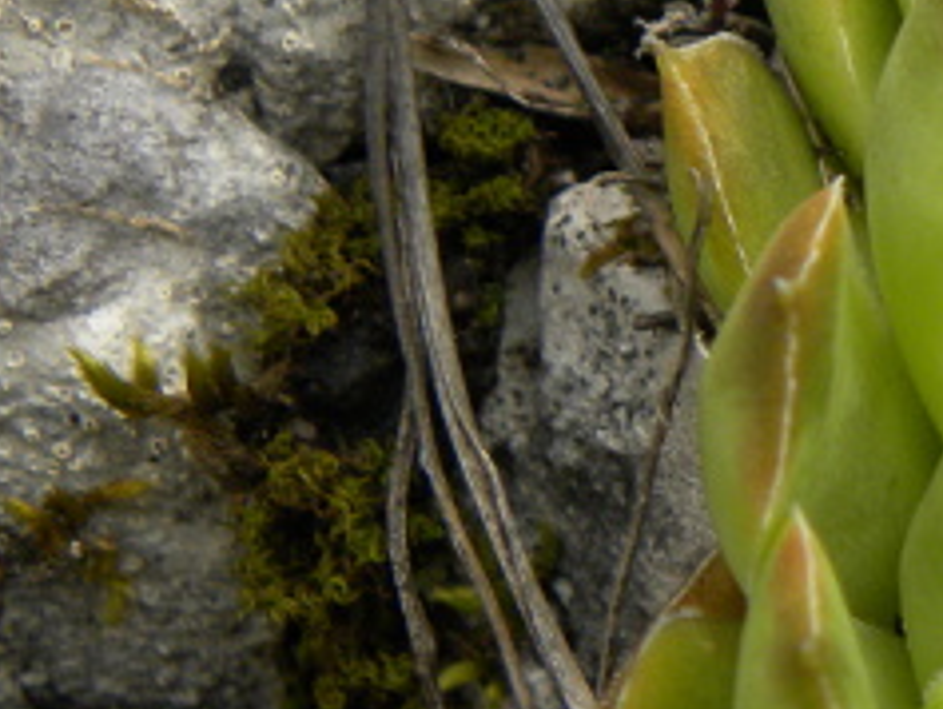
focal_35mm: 125
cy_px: 374
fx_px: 3407
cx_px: 1293
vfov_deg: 11.9
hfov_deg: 14.9
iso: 100
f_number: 3.2
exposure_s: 1/125
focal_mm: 6.6
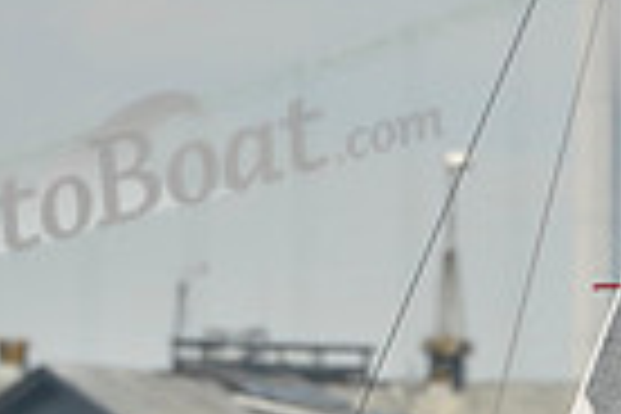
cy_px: 772
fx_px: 29029
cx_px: 680
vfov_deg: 0.8
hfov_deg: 1.2
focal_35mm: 1683
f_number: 5.6
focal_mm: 400
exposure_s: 1/1250
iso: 280
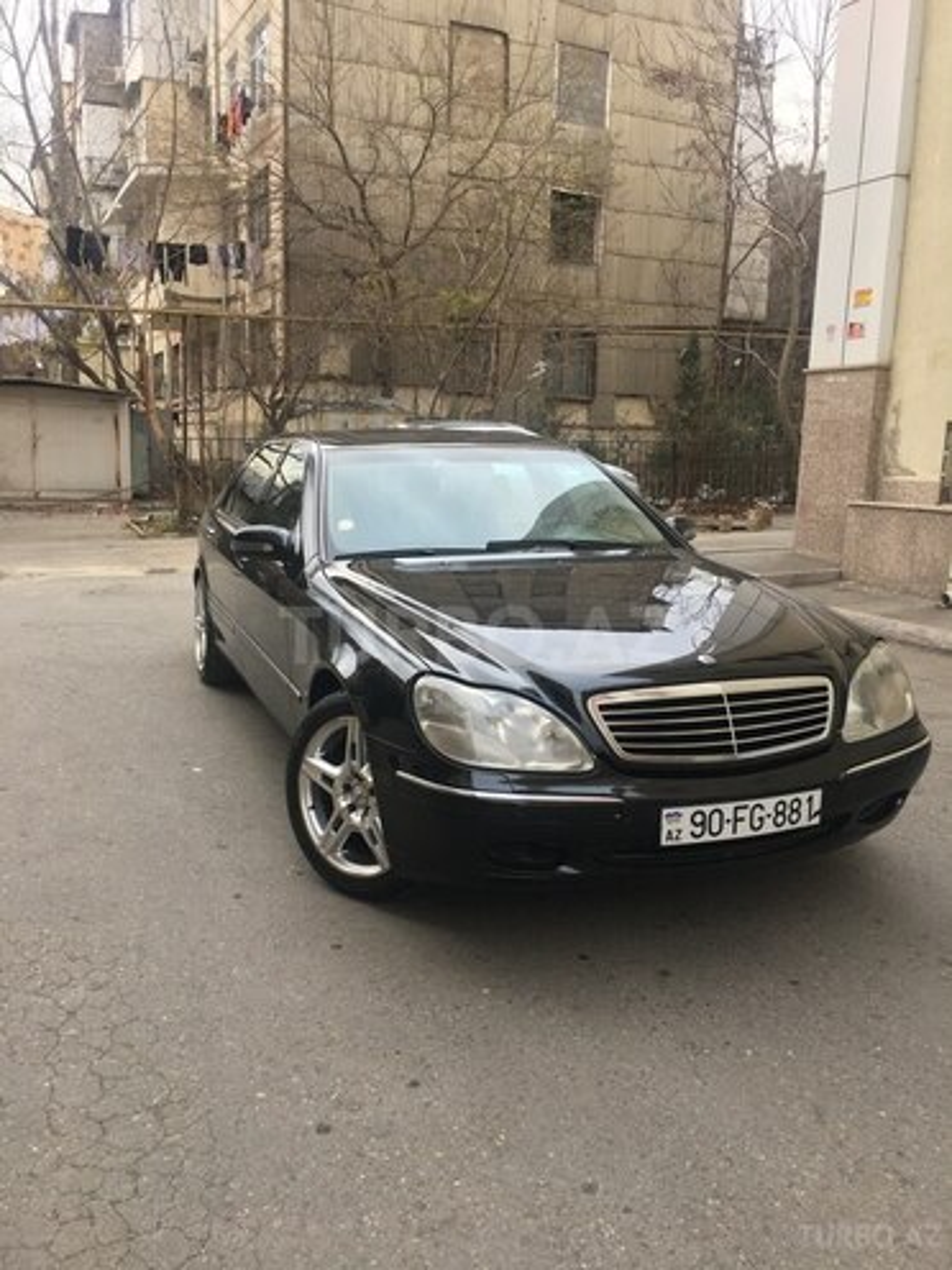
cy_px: 635
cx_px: 476
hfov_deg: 48.2
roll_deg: -1.0
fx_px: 1063
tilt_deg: -10.1
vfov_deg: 61.7
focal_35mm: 29
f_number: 2.2
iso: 32
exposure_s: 1/50
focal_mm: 4.15
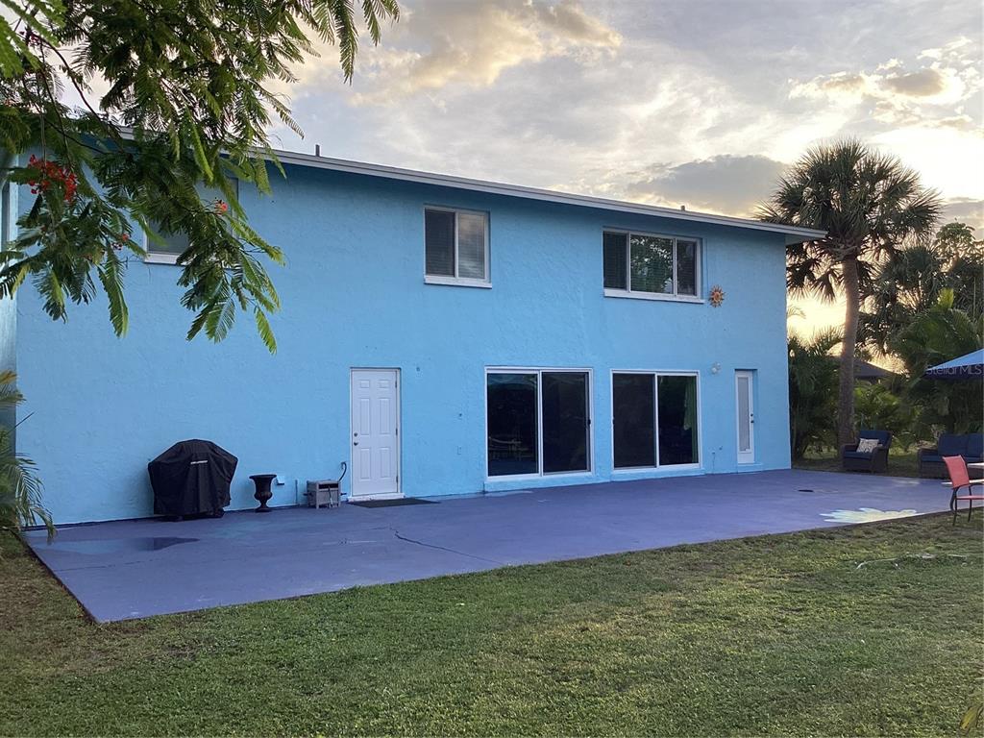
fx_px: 881
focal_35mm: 31
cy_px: 369
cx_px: 492
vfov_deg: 45.4
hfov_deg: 58.4
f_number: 2.4
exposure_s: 1/127
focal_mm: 3.3
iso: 25
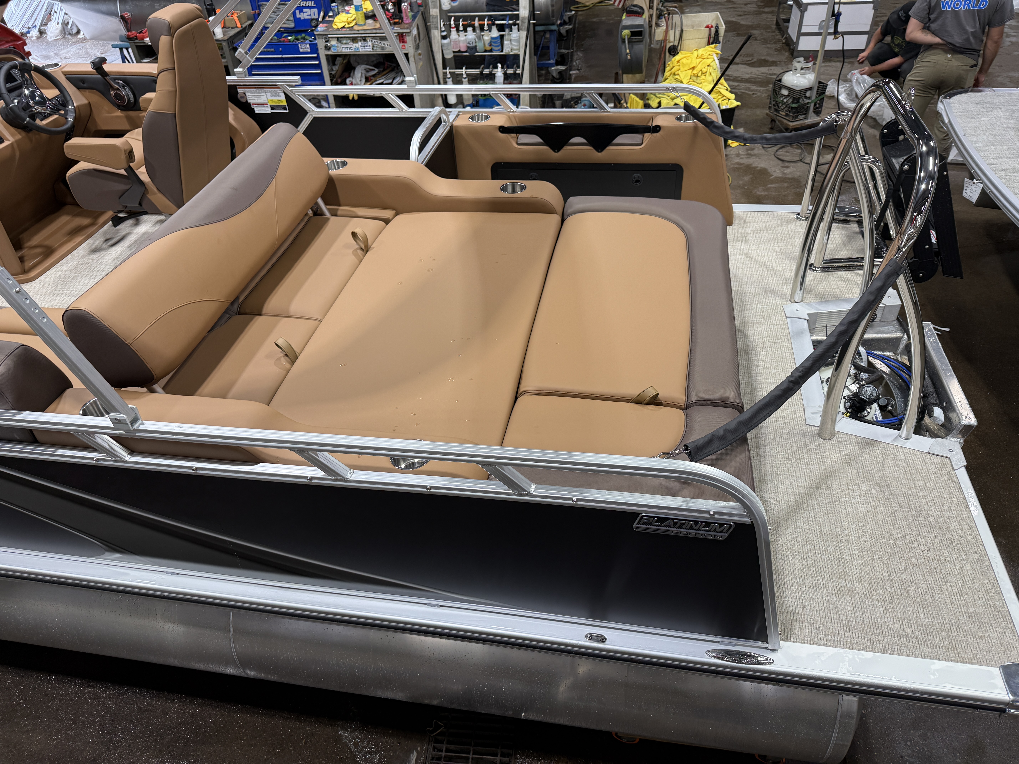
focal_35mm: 24
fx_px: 706
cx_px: 510
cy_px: 382
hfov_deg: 71.6
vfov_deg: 56.8
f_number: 1.78
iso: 100
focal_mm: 6.76
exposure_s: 1/120
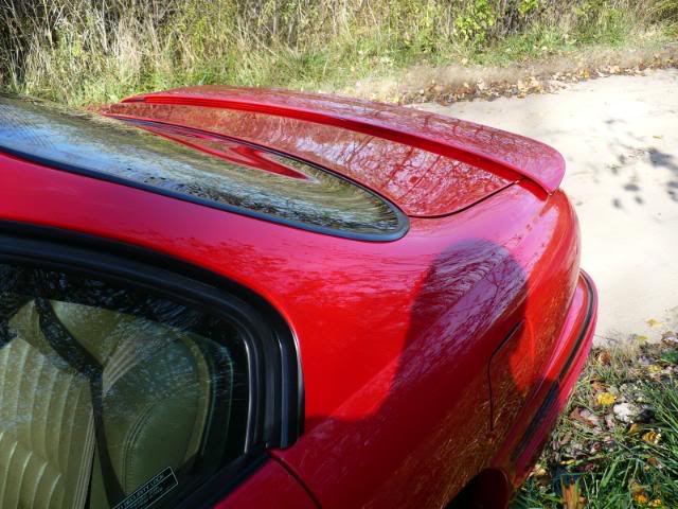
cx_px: 339
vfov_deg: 38.7
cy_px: 254
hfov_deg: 50.1
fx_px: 725
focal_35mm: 37
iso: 100
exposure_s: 1/400
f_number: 2.8
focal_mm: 6.1
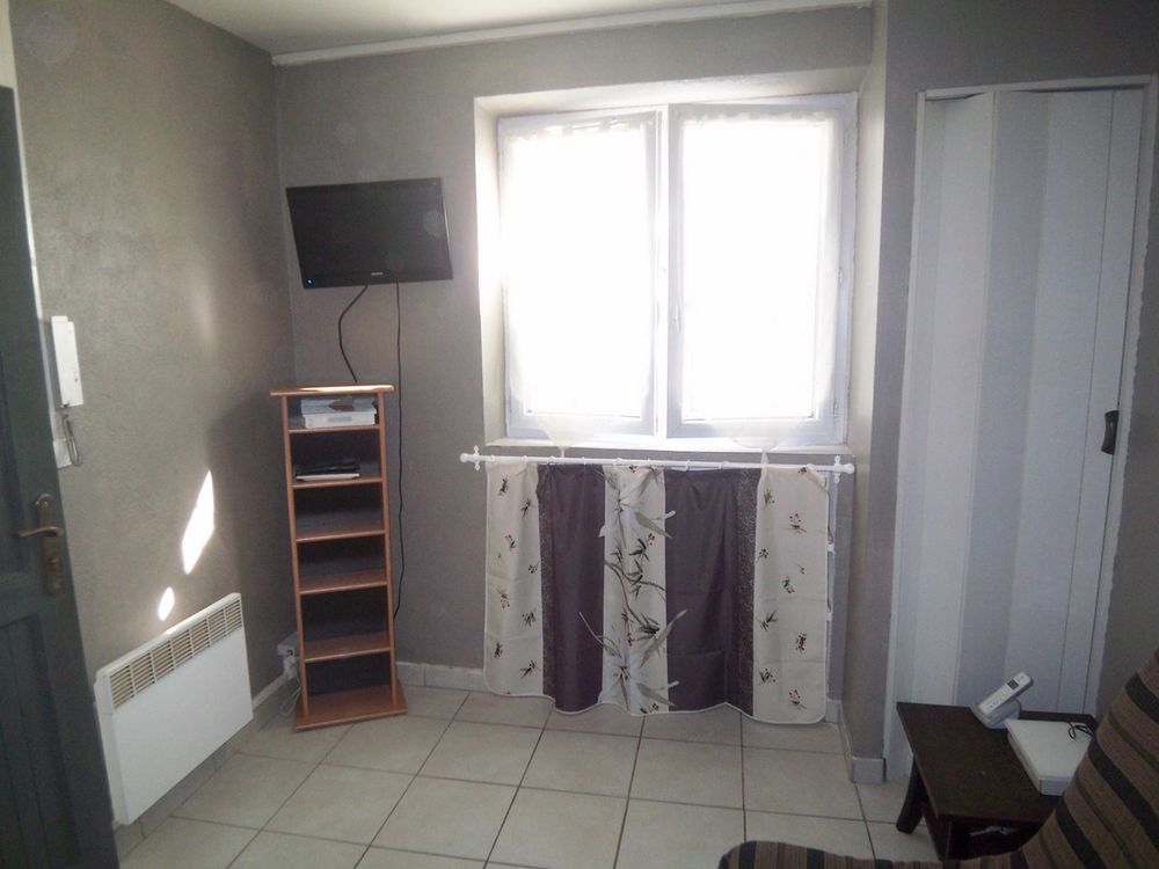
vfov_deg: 58.9
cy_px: 434
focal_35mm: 23
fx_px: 770
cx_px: 580
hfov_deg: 73.9
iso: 125
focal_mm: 3.8
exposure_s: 1/30
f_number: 2.8
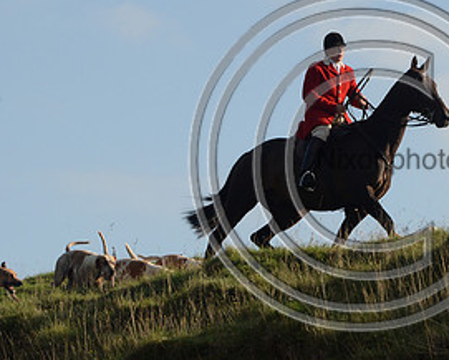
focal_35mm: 401
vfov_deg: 3.9
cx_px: 341
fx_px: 5331
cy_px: 138
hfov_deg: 4.8
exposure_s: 1/1000
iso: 800
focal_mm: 200
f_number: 9
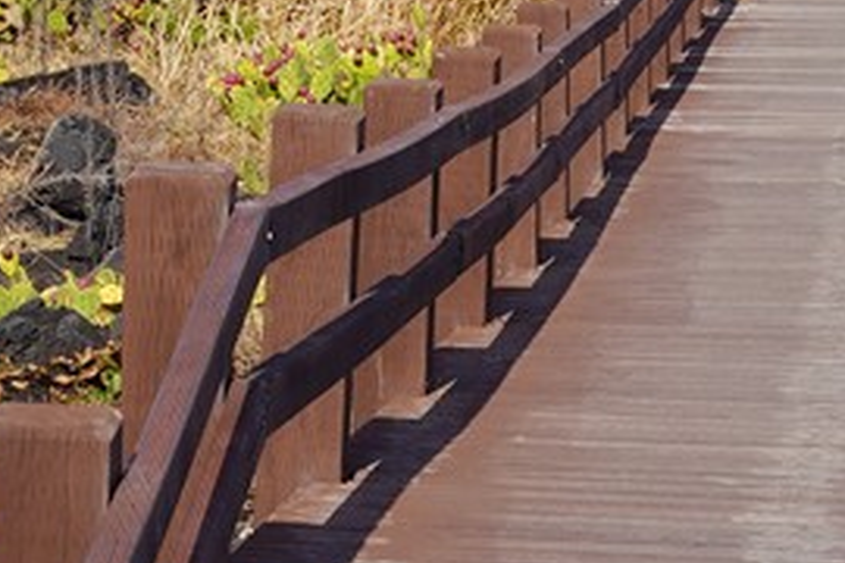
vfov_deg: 5.2
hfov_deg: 7.9
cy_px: -363
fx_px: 6079
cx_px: 81
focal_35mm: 259
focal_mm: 35
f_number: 14
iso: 100
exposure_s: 1/100
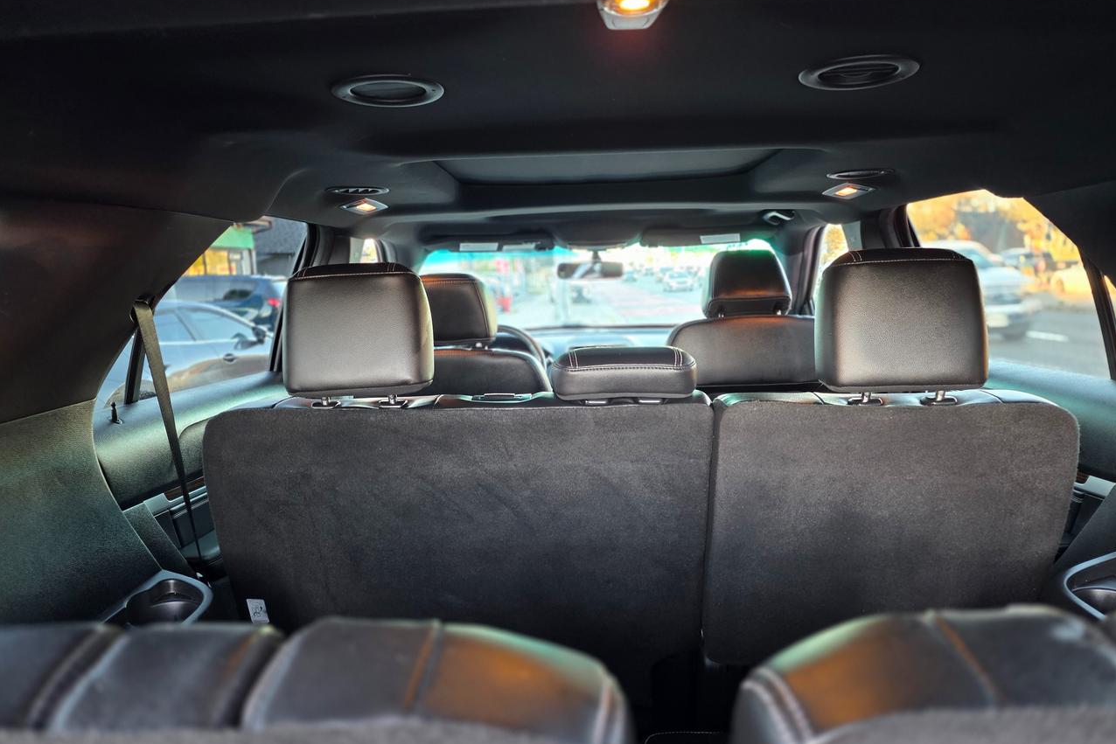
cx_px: 559
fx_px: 744
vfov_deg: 53.1
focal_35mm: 24
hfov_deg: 73.7
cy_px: 393
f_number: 1.7
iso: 400
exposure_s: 1/50
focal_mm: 6.25
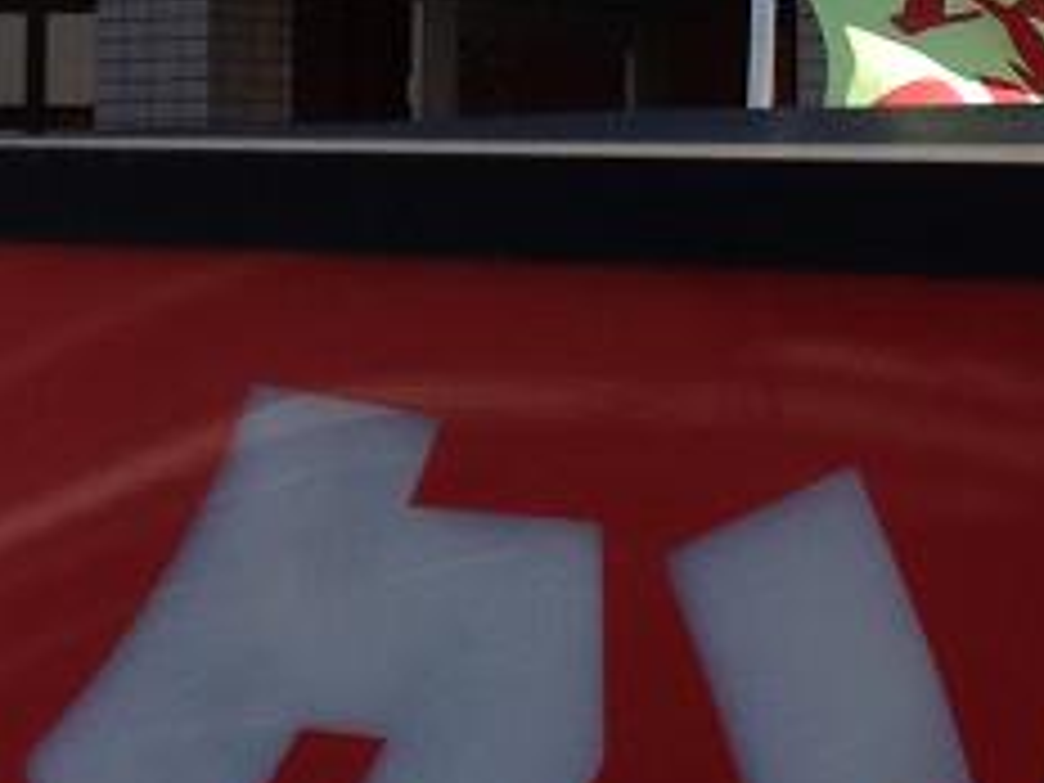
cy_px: -160
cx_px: 756
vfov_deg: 9.9
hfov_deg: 13.3
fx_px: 4464
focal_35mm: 148
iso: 64
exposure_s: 1/789
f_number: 2.4
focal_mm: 4.28
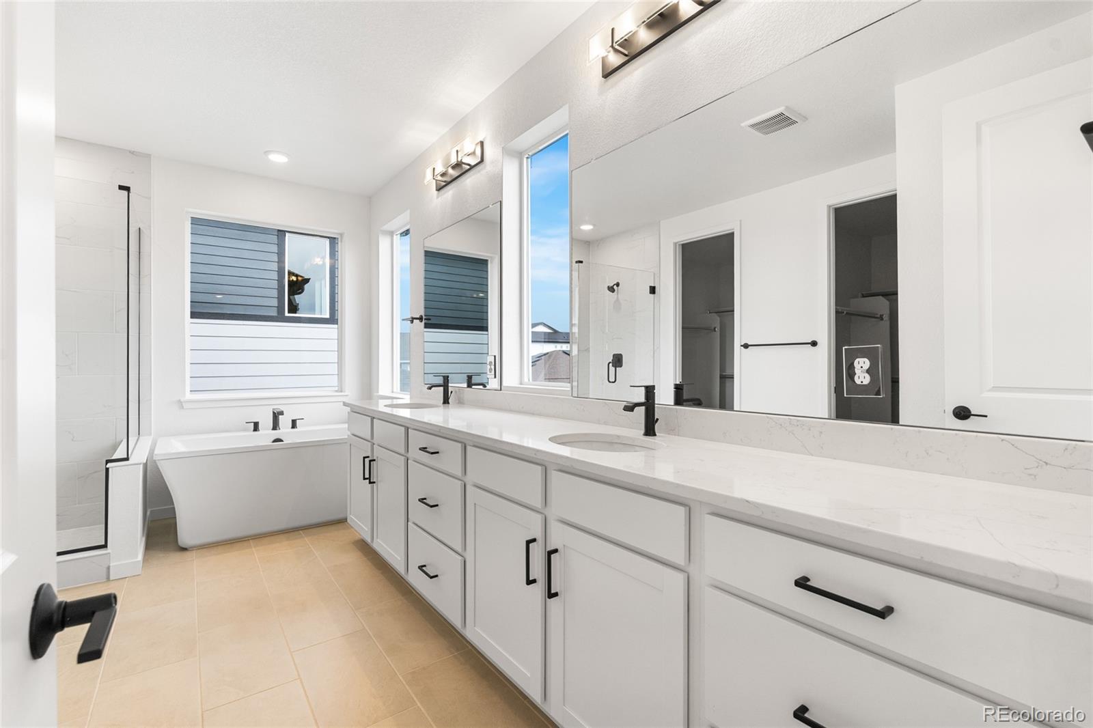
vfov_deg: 72.0
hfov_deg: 95.0
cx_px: 546
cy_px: 364
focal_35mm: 16
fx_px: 501
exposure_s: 1/25
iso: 320
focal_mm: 16.5
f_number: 8
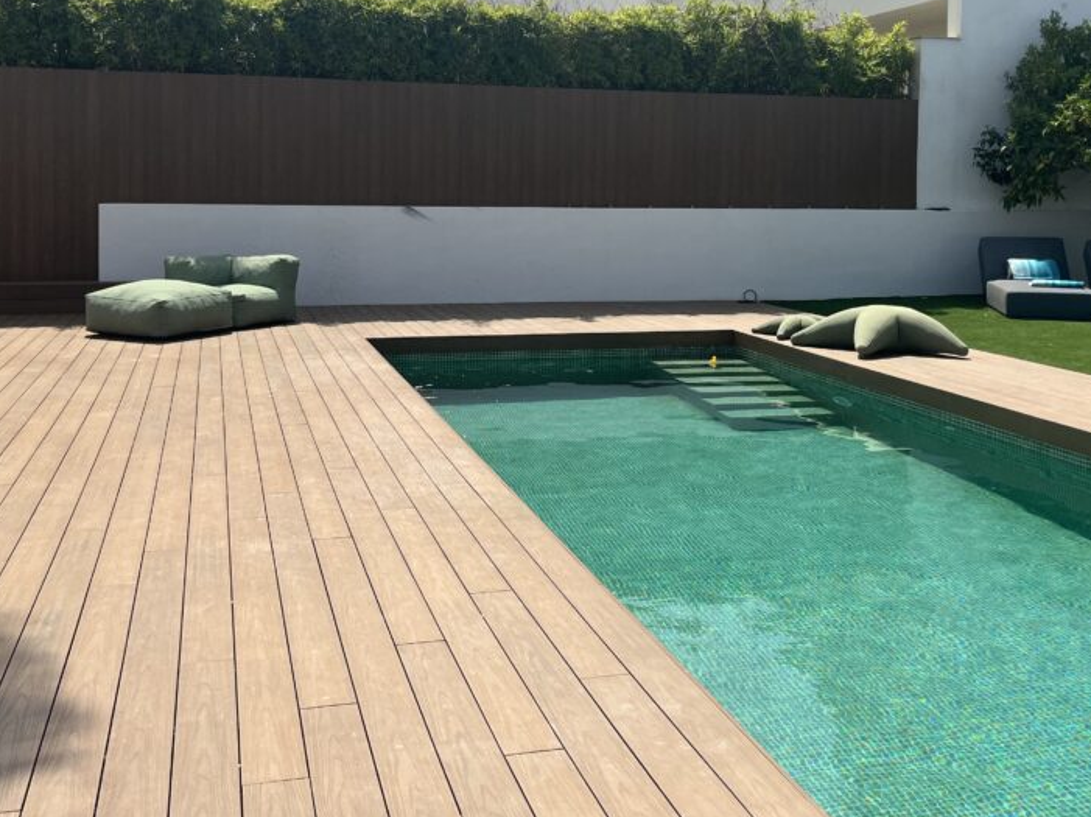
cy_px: 224
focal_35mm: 38
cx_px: 542
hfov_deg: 49.0
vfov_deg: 37.0
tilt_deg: -1.1
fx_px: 1197
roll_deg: -0.9
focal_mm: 5.1
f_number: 1.6
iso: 50
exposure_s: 1/5319
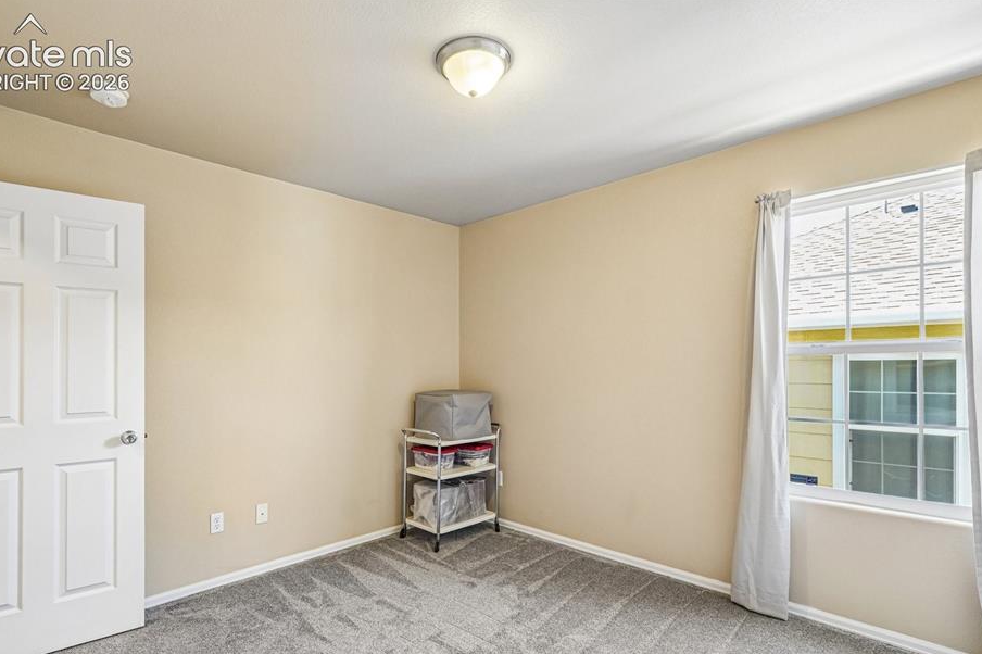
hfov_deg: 93.3
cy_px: 365
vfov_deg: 70.2
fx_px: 464
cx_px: 476
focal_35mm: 17
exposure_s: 1/4
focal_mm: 10
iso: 800
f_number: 8
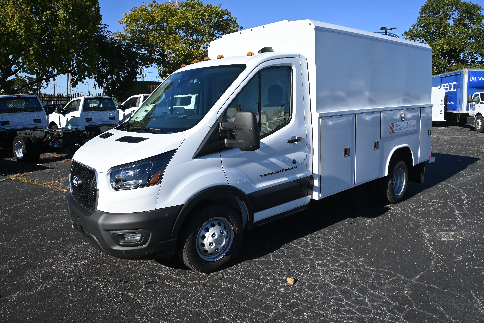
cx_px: 242
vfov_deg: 29.4
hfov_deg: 43.0
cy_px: 162
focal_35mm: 46
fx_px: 615
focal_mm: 30.5
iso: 100
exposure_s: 1/500
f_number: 8
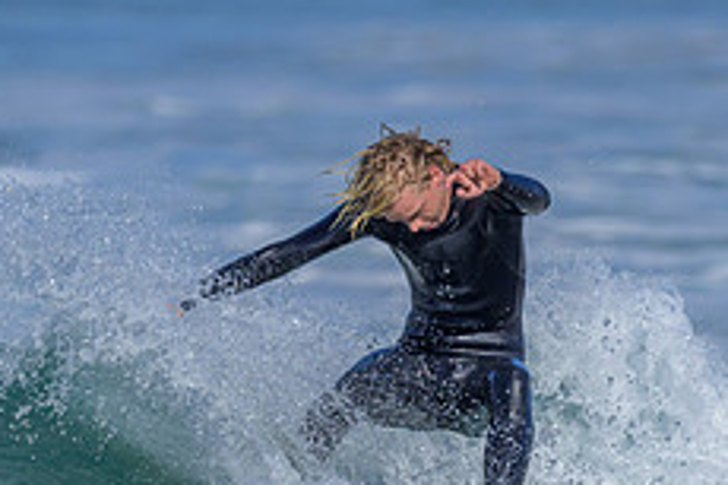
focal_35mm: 2760
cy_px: 698
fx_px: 55772
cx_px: 616
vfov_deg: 0.5
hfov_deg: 0.7
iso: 200
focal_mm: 800
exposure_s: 1/2000
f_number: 6.3
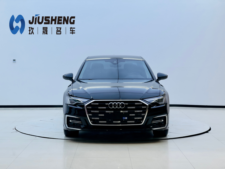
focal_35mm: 77
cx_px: 112
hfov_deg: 25.3
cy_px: 84
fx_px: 500
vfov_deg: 19.1
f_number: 2.8
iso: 32
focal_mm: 9
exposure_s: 1/148
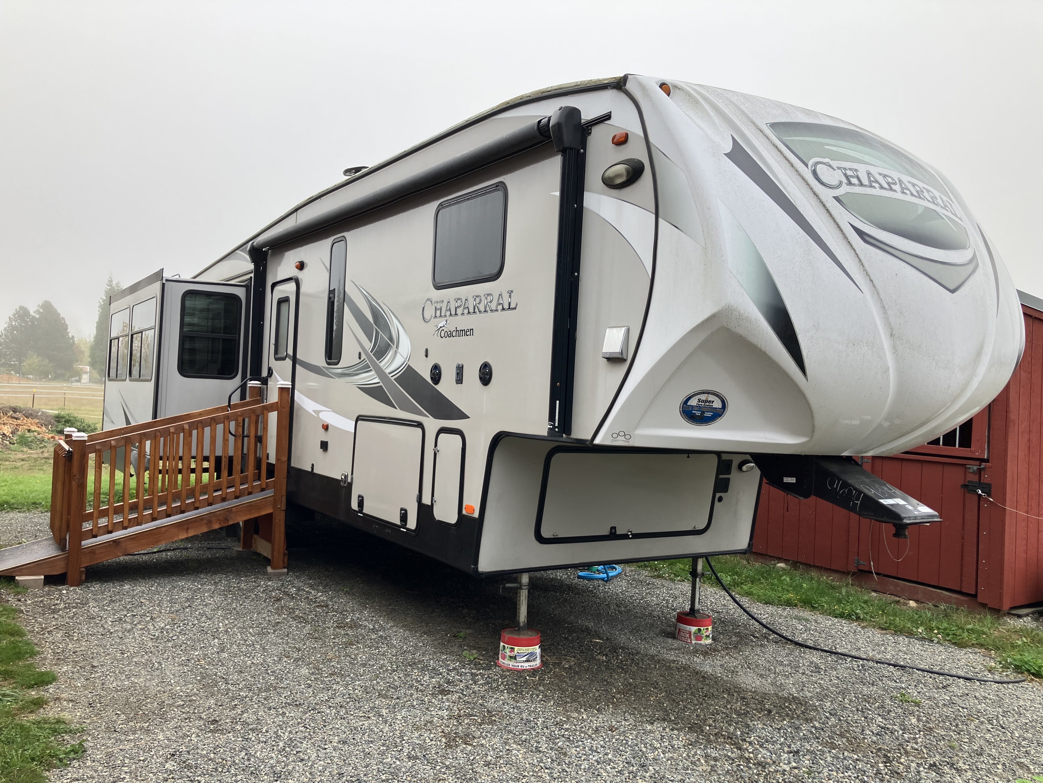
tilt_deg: +0.3
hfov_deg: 63.4
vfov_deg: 49.7
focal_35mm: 28
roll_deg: -1.7
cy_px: 392
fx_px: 844
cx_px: 522
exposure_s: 1/179
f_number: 1.8
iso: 25
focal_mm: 3.99
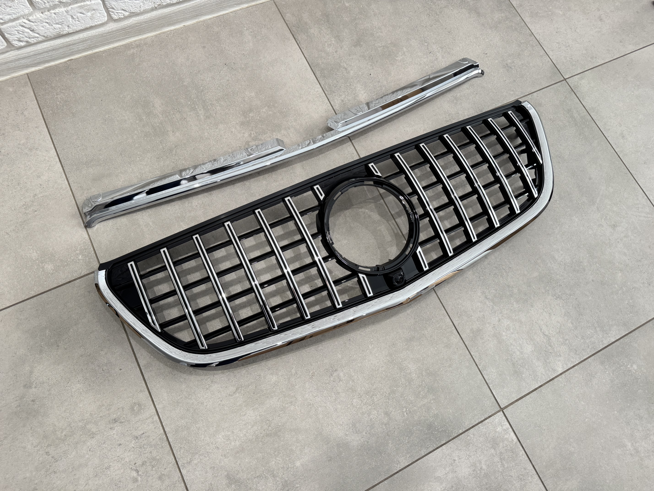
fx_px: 453
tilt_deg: -71.2
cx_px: 327
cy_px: 246
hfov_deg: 71.6
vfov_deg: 56.8
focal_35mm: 24
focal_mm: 6.76
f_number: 1.78
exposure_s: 1/64
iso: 200
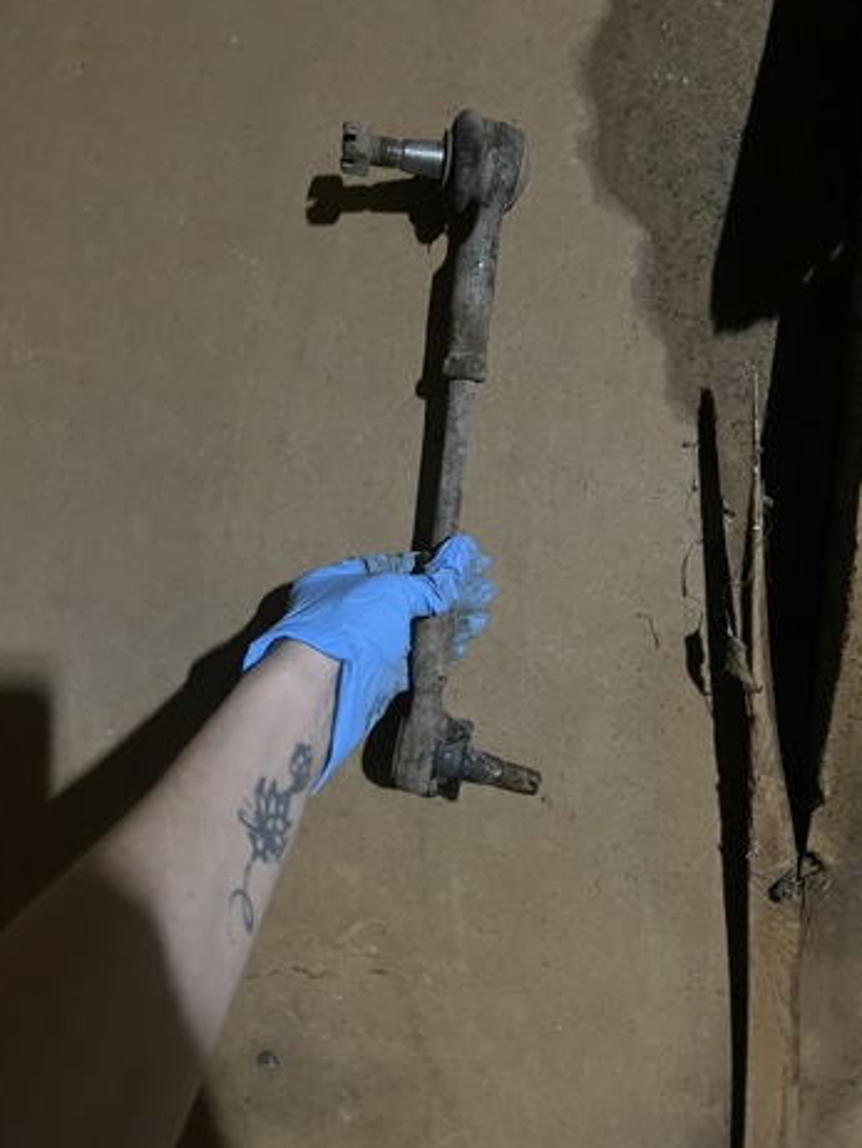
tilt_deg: -10.2
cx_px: 432
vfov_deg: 65.3
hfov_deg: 51.4
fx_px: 896
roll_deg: +0.2
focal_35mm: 27
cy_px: 559
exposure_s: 1/25
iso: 800
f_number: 1.6
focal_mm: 5.1
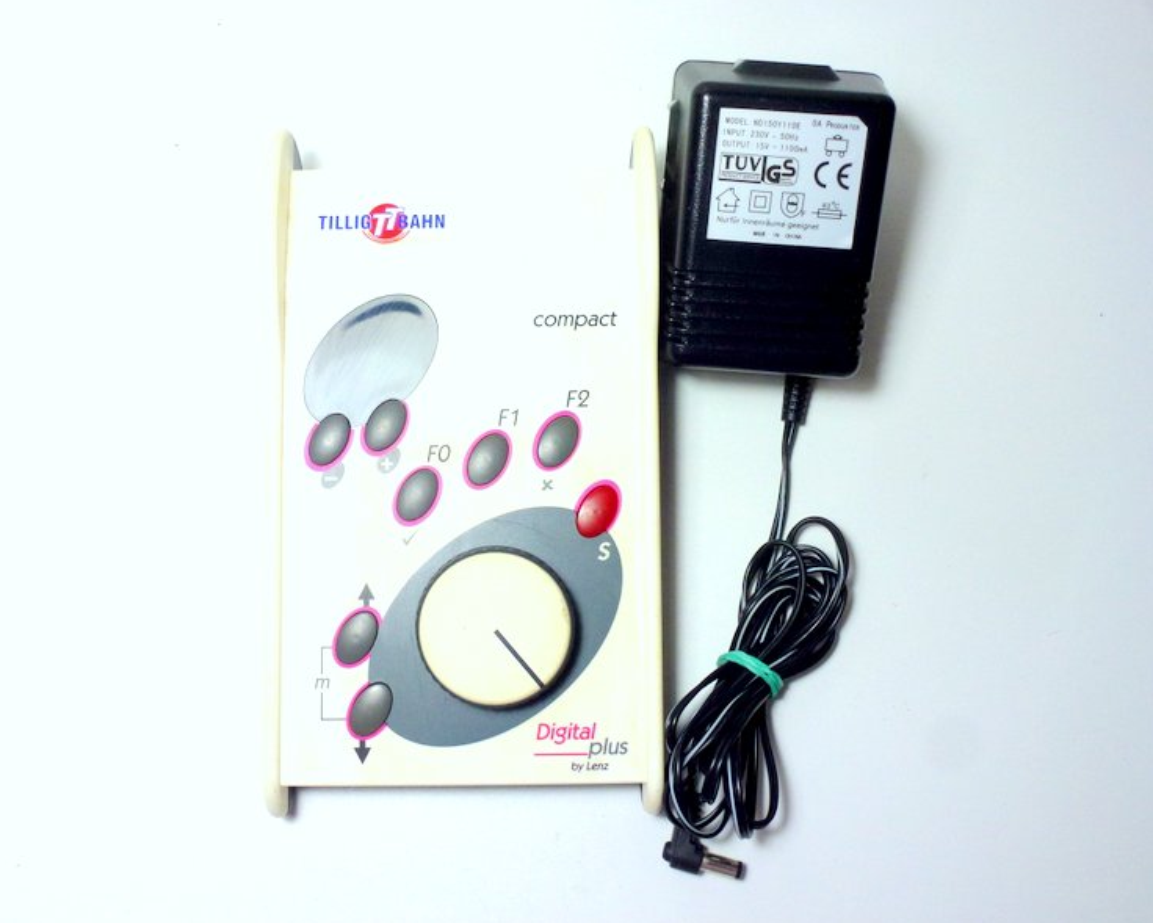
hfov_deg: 51.5
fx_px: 1195
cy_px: 461
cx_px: 531
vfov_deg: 42.2
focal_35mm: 35
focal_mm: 5.9
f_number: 3.6
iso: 100
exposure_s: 1/100
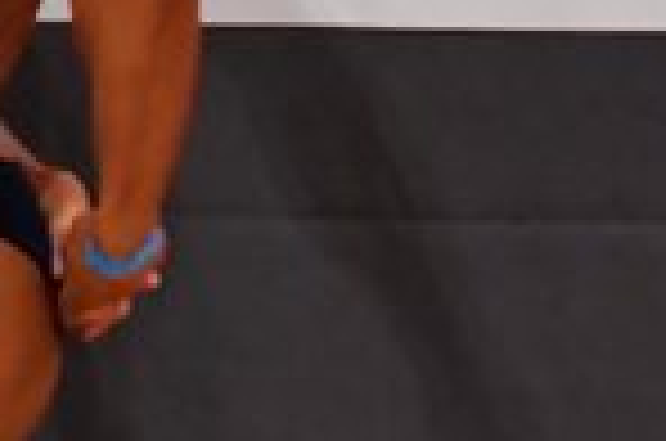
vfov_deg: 0.9
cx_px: 1096
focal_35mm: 1573
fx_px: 29038
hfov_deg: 1.3
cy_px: 531
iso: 7200
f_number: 5.6
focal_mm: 200
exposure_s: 1/400
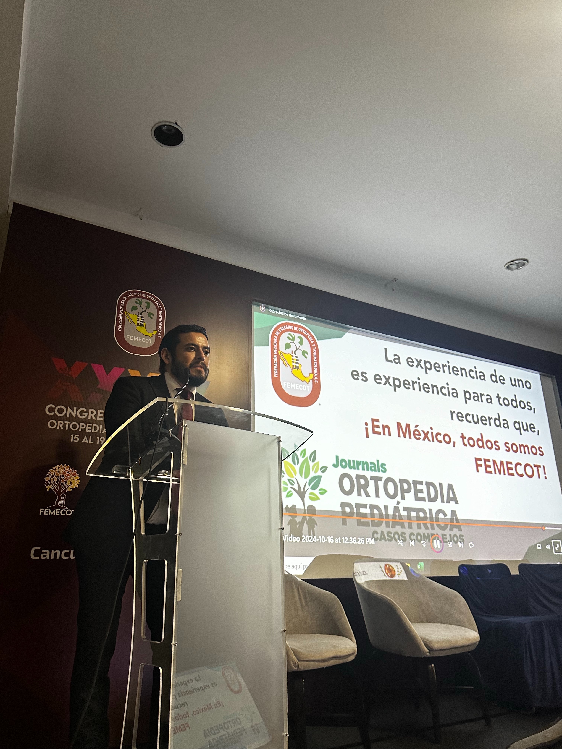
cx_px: 281
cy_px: 374
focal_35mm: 24
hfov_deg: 56.8
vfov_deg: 71.6
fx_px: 520
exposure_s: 1/60
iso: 250
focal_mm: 6.86
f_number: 1.78
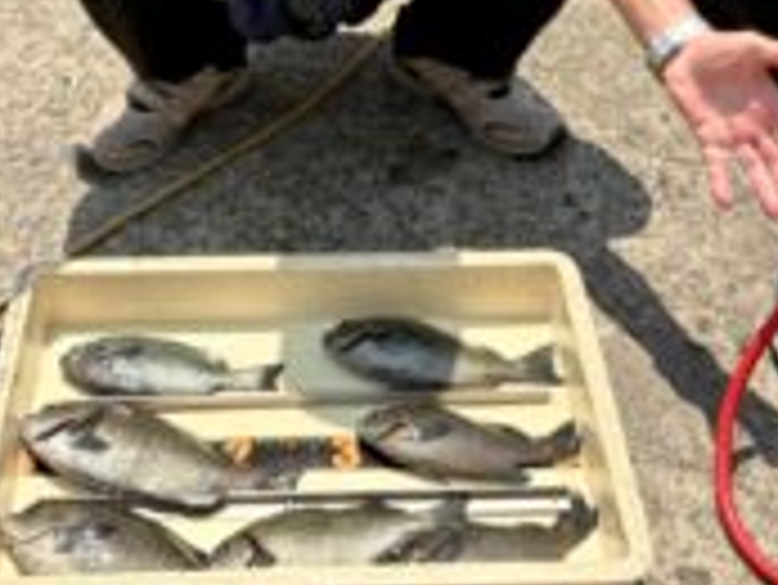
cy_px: -45
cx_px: 306
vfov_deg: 23.1
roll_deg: +2.5
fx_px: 1349
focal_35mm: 60
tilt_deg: -27.3
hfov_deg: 32.1
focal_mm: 5.96
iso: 50
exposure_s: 1/2639
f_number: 1.6
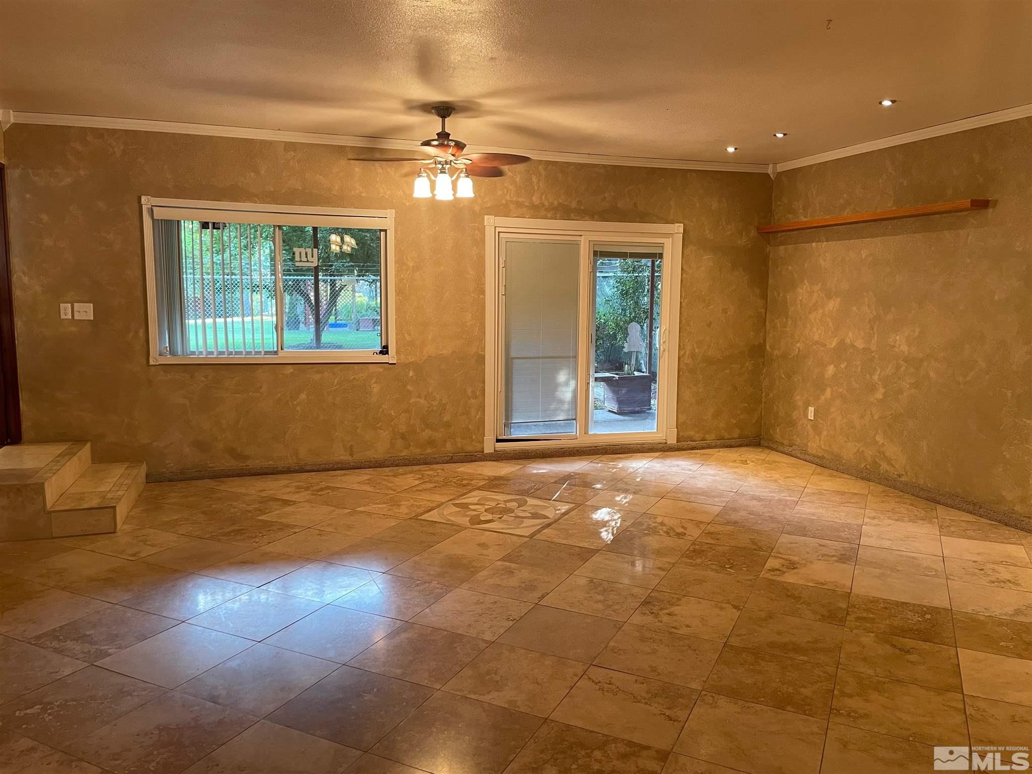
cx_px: 516
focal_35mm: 26
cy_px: 387
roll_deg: -0.5
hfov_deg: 67.3
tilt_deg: -6.7
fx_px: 775
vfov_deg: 53.1
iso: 160
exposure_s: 1/60
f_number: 1.6
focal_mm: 4.2
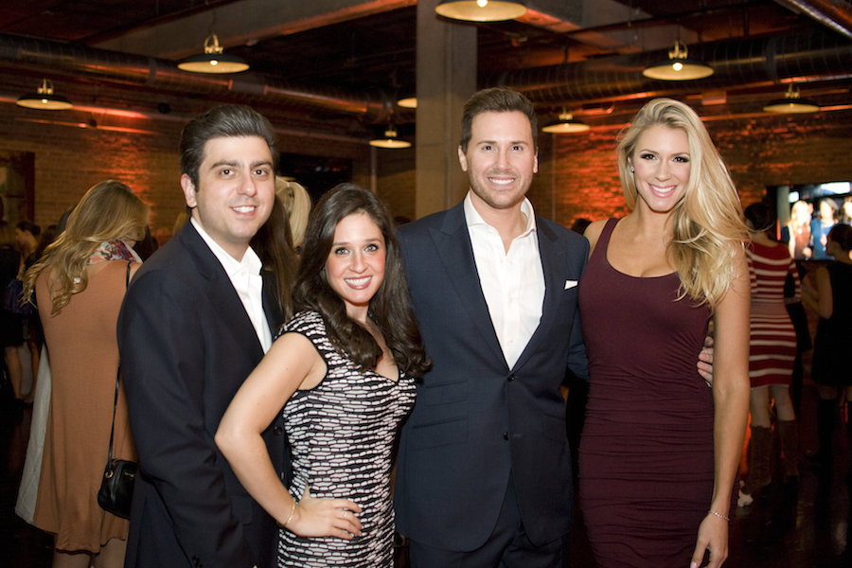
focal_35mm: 35
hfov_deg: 54.4
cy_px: 284
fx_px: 828
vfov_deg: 37.9
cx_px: 426
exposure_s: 1/60
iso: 2000
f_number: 3.2
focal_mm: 35
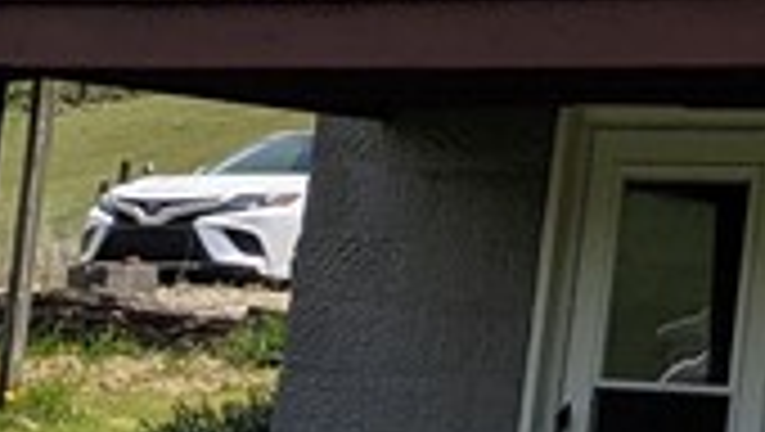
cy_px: -666
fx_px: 3594
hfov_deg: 11.4
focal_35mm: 177
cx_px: 1305
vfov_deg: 6.5
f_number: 1.73
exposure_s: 1/4695
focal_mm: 4.38
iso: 77
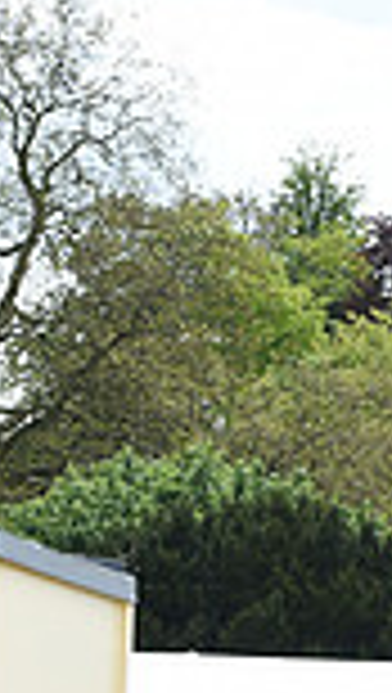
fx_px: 6520
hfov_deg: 3.4
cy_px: 850
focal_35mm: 354
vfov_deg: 6.1
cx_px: 1140
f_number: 5
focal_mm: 90
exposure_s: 1/1250
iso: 250
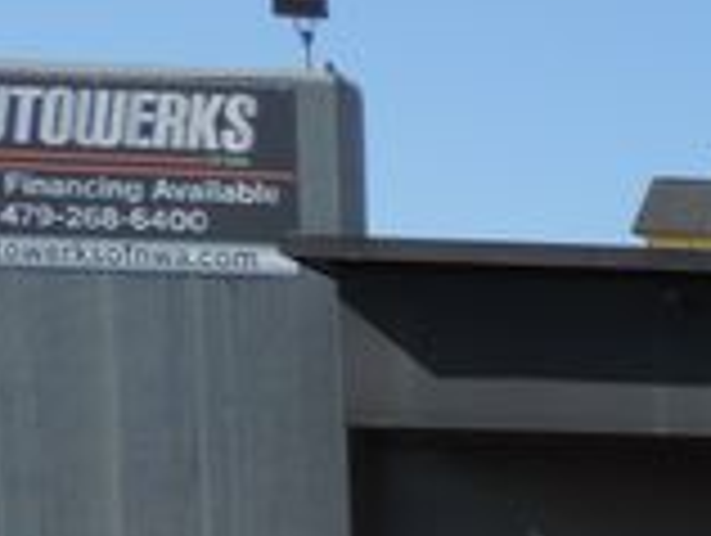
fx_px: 1995
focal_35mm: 97
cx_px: 1408
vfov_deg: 14.1
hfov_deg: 16.0
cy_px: 860
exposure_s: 1/1250
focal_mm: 4.3
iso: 80
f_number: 3
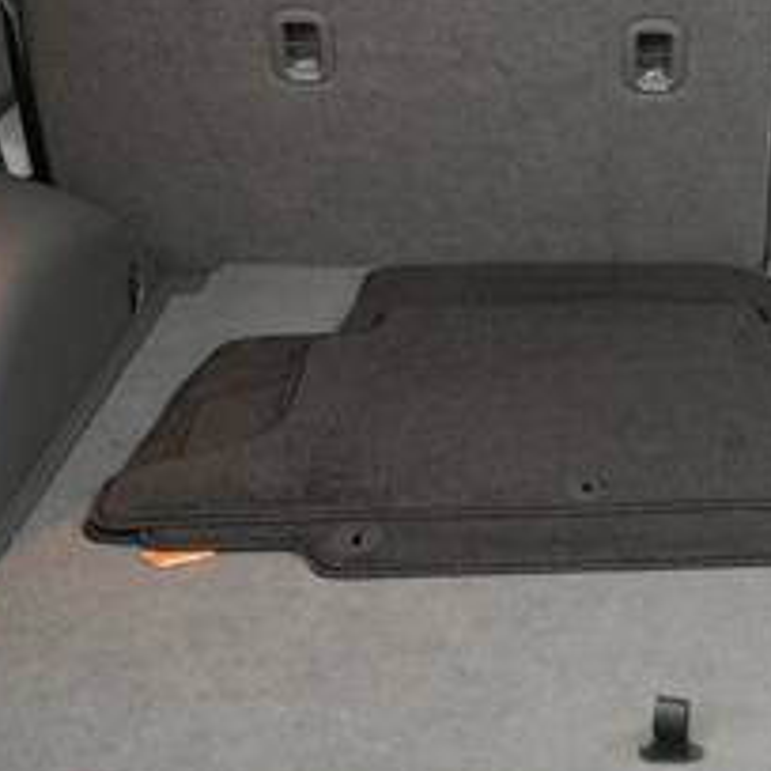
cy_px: 242
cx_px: 673
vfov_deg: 23.9
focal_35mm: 72
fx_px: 1814
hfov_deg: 23.4
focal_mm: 27
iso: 4000
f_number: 2.8
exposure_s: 1/160
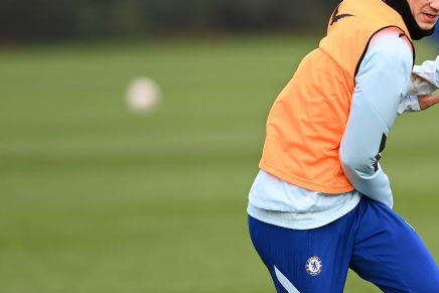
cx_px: 483
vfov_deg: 1.5
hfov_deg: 2.2
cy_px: 197
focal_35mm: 940
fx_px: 11466
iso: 800
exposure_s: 1/2000
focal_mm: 400
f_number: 4
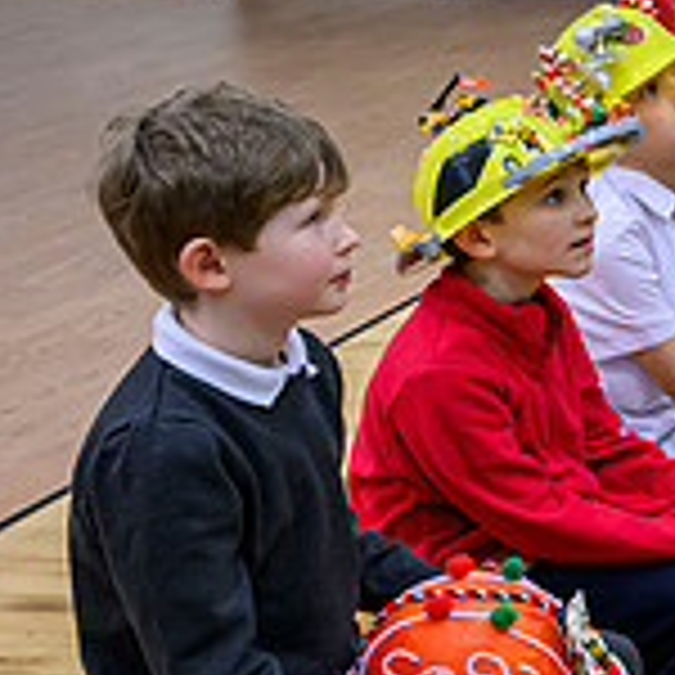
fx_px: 2250
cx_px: 1468
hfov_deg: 13.7
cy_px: 78
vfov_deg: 16.8
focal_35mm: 102
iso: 3200
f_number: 4
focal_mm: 27.5
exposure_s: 1/250
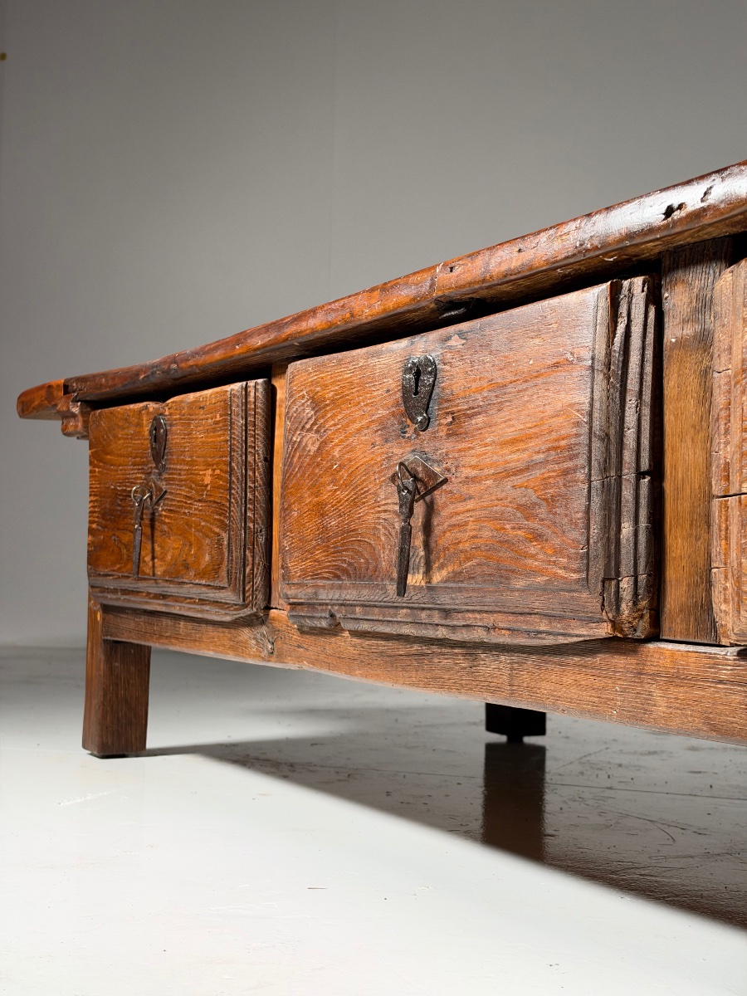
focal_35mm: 48
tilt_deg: +3.2
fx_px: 1381
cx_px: 374
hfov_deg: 30.3
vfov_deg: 39.7
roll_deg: -2.3
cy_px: 498
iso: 200
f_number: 1.8
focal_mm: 6.93
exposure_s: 1/60
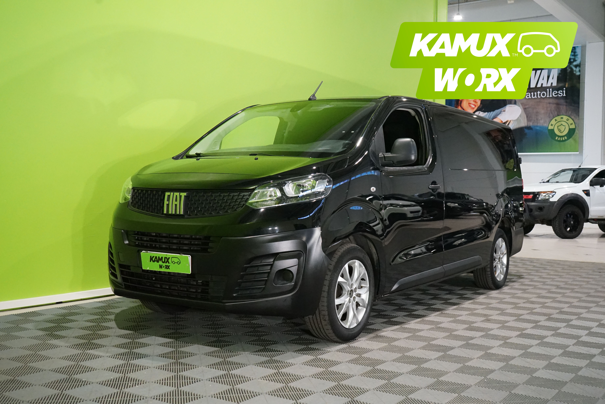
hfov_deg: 50.7
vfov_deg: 35.1
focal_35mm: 38
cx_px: 302
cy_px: 202
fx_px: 639
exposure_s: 1/125
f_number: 6.3
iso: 6400
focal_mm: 38
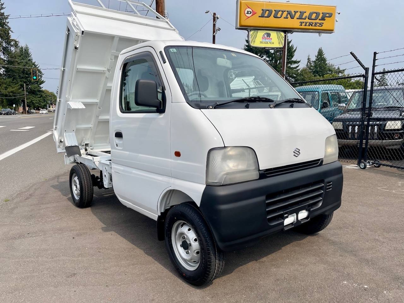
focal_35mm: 25
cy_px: 152
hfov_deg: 69.4
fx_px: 292
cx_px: 202
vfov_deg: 54.9
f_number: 1.6
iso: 32
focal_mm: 5.1
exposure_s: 1/5376
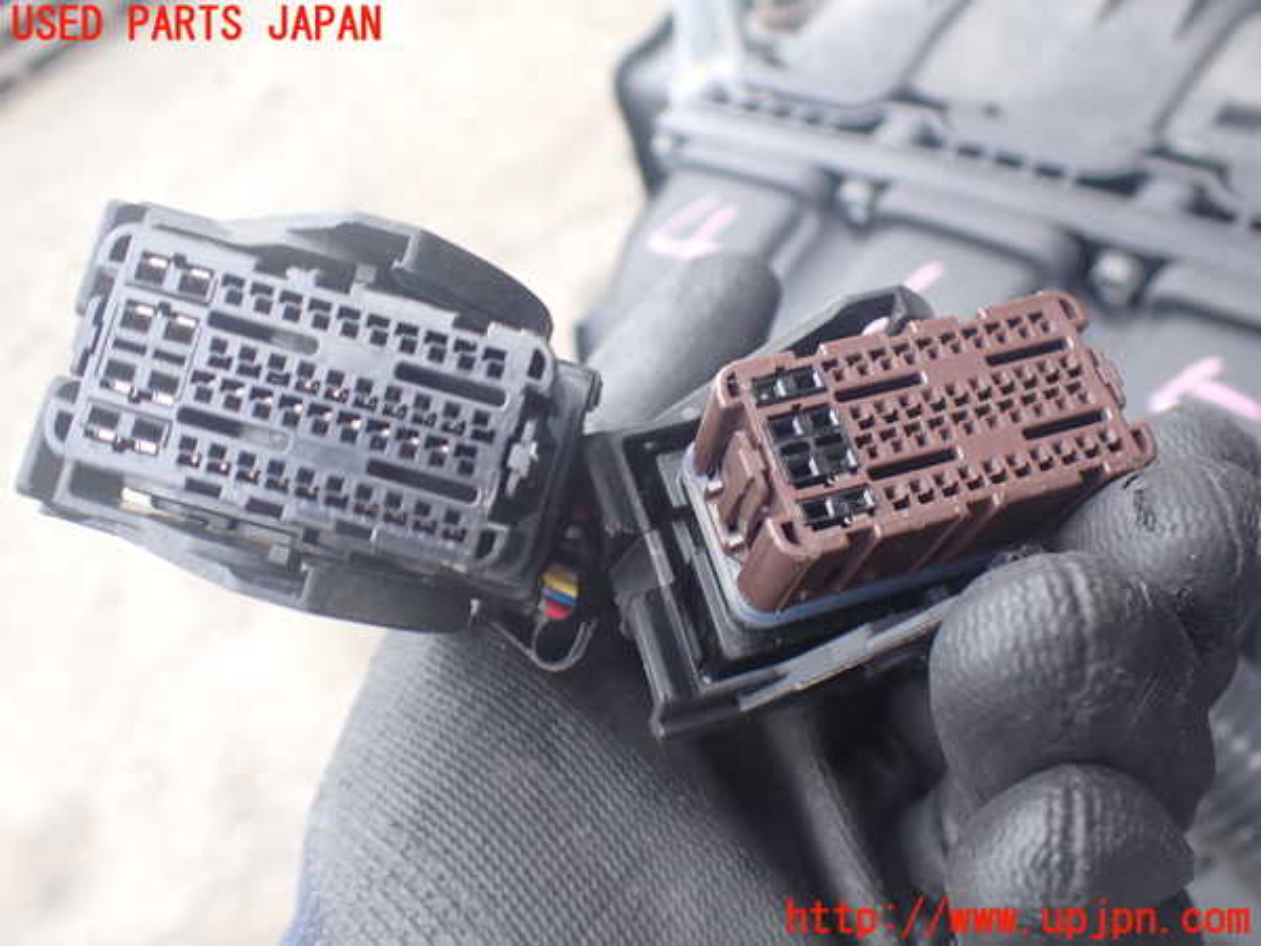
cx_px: 630
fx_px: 1093
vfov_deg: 46.8
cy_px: 473
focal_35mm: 30
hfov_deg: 60.0
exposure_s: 1/125
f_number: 2.3
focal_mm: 5.4
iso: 100
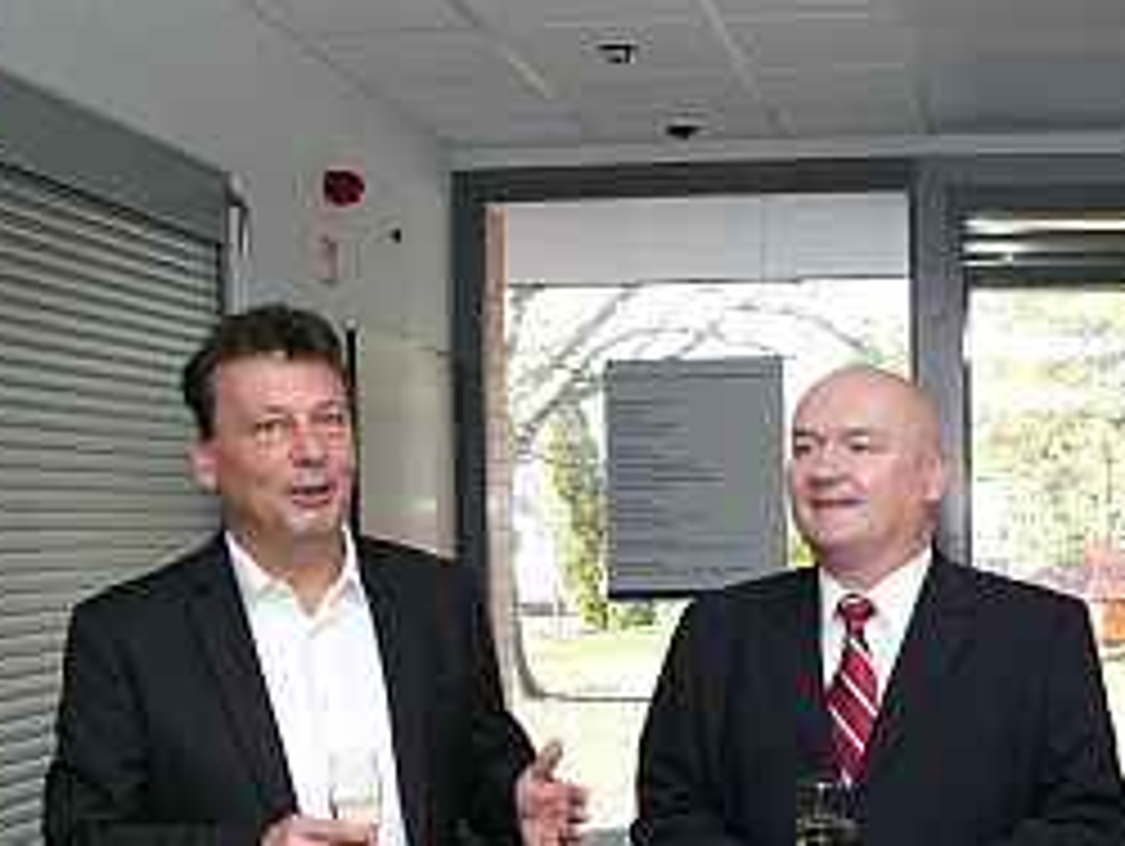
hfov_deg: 30.1
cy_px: 680
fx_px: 2049
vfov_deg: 23.0
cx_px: 873
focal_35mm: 63
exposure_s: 1/60
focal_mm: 7.4
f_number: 2.8
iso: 100
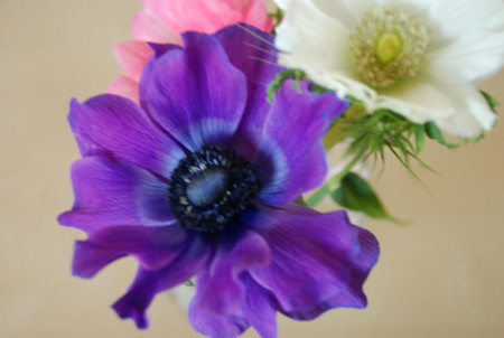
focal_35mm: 78
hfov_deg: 25.9
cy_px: 169
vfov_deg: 17.6
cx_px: 252
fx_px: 1094
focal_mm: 52
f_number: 5
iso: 400
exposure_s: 1/20
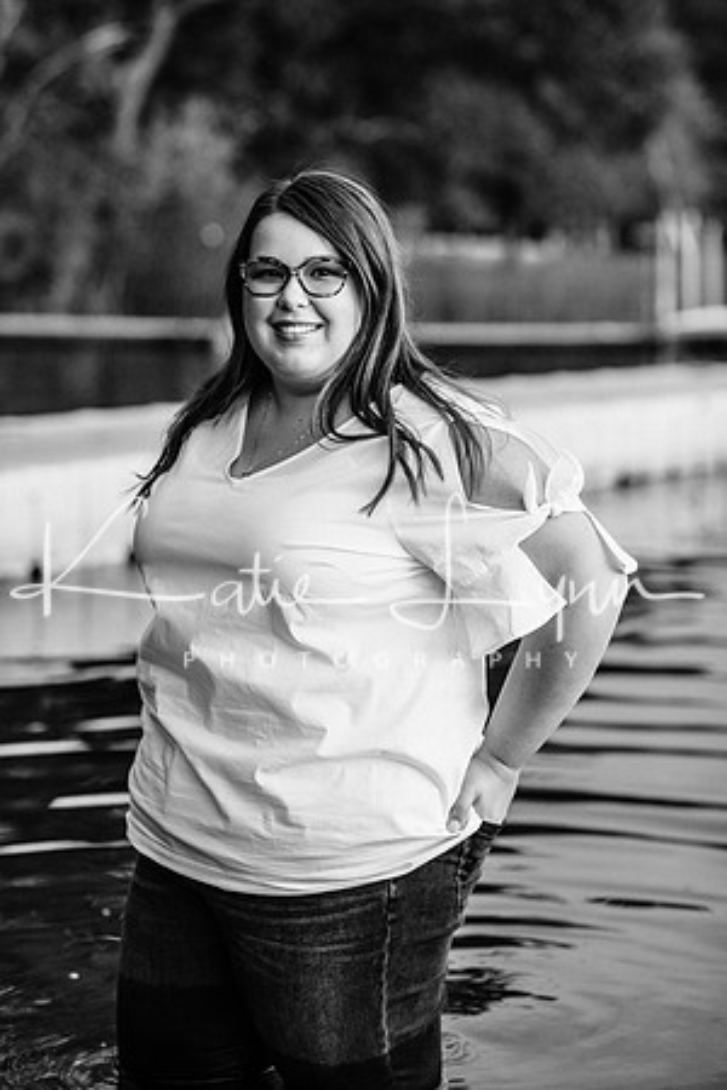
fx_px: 2575
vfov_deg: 23.9
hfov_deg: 16.1
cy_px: 545
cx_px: 364
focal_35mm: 85
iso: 800
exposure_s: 1/250
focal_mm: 85
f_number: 2.8
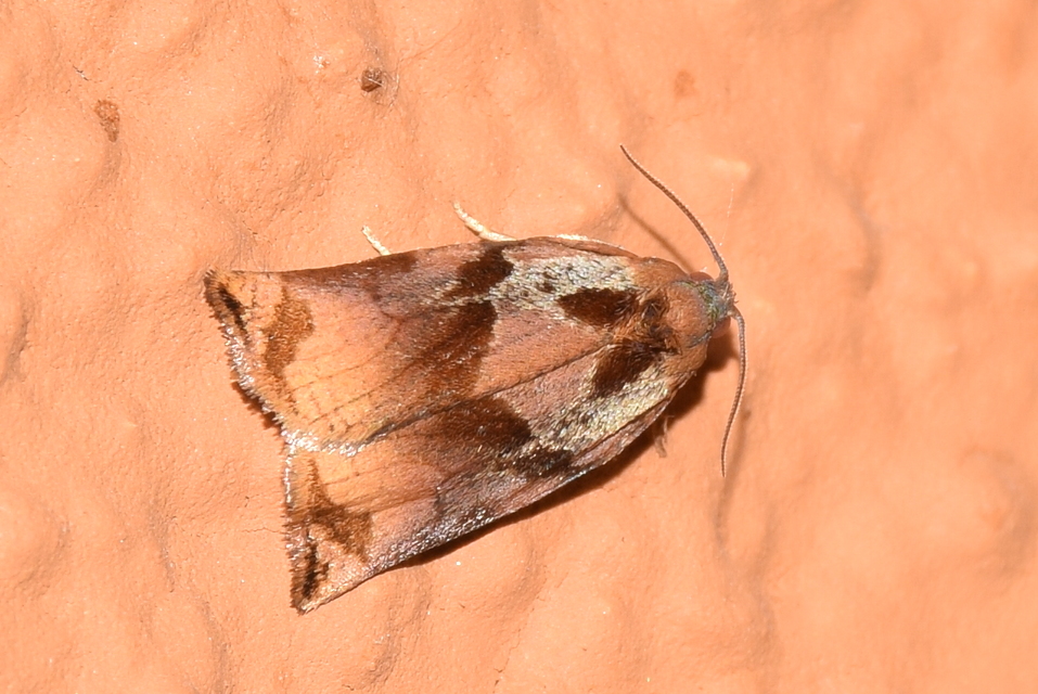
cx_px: 519
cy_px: 347
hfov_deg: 9.8
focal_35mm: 210
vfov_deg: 6.6
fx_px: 6060
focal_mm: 140
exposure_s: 1/160
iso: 100
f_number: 13
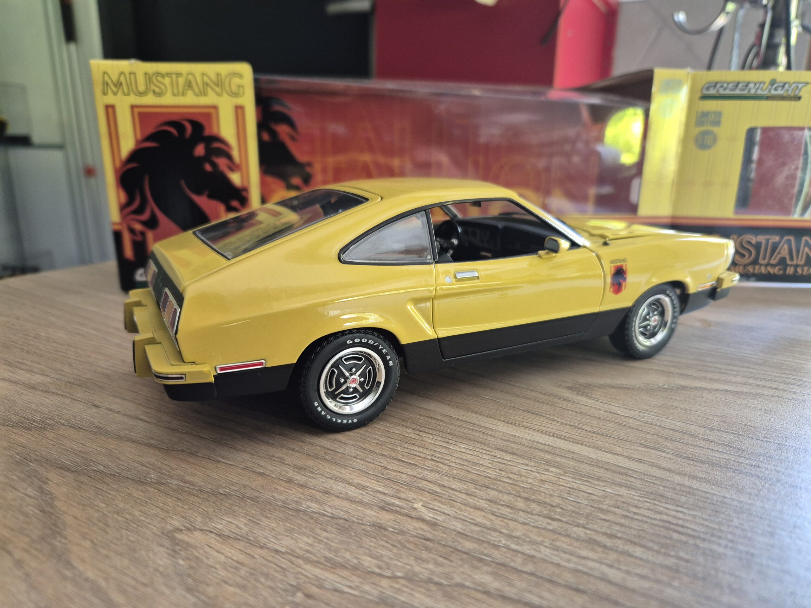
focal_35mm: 23
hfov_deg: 73.9
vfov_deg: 58.9
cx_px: 406
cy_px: 304
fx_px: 539
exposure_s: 1/100
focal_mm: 5.4
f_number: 1.8
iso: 320
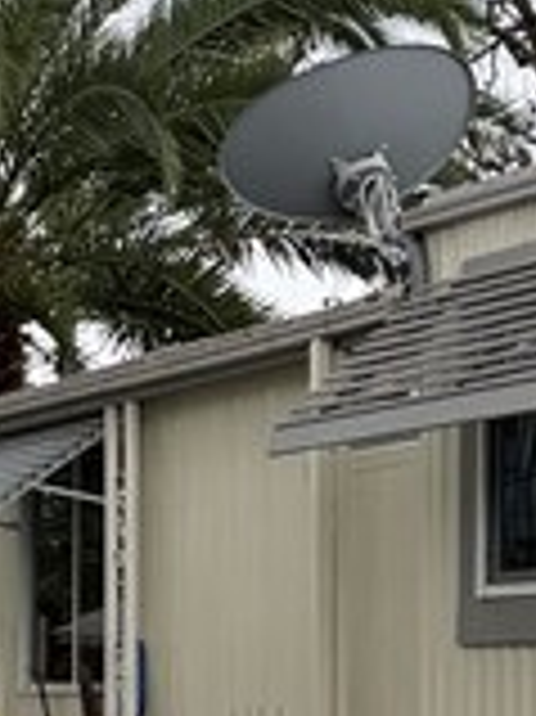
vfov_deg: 12.6
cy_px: 757
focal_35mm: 155
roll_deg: +2.7
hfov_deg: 8.3
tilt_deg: -1.1
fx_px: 3204
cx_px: -973
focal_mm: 6.76
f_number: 1.78
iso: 80
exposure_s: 1/1553
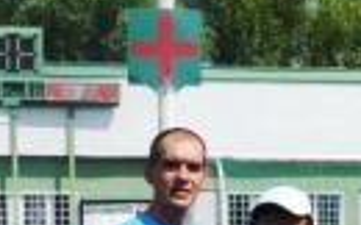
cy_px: 381
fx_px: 1150
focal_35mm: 117
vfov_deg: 10.6
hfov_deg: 17.8
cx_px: 233
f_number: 5.6
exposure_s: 1/400
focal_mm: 5.8
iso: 80
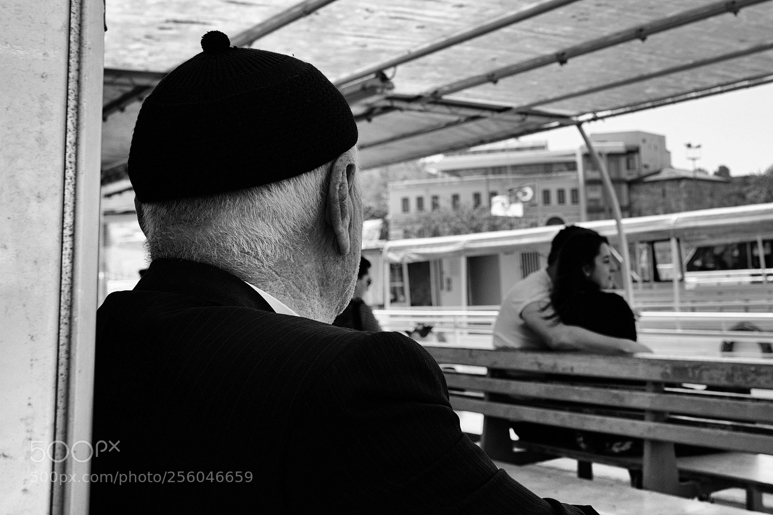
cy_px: 258
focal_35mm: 35
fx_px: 751
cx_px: 386
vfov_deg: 37.8
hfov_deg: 54.4
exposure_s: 1/500
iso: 200
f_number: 5.6
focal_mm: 23
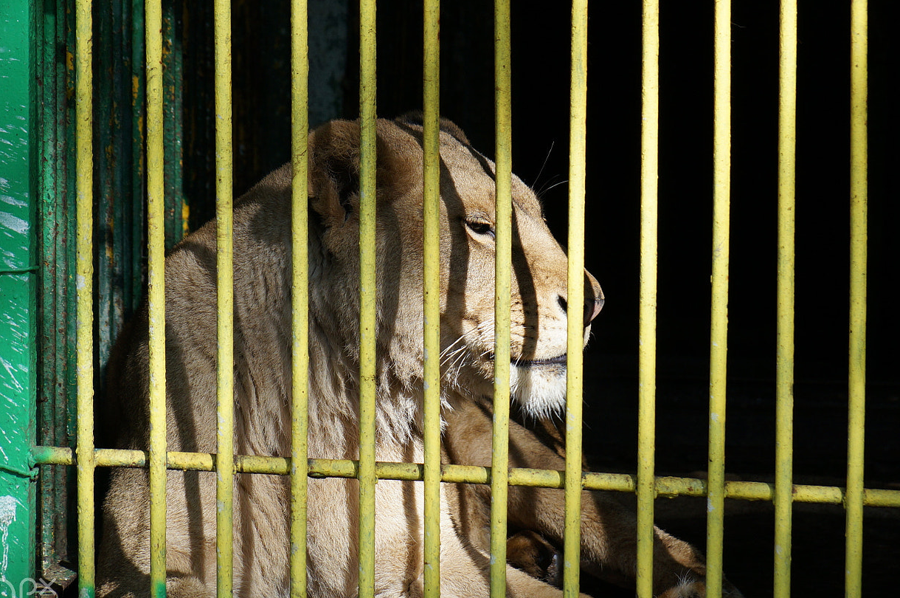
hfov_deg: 7.8
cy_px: 299
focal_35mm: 266
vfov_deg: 5.2
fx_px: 6633
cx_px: 463
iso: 250
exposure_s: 1/250
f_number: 5.6
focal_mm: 135
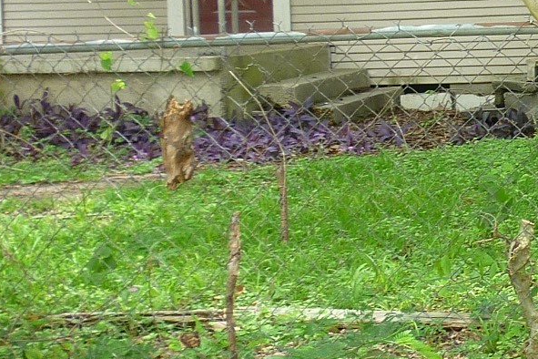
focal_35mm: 119
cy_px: 23
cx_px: 662
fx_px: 1778
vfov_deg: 11.4
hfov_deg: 16.4
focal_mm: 5.5
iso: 80
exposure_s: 1/160
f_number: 2.8
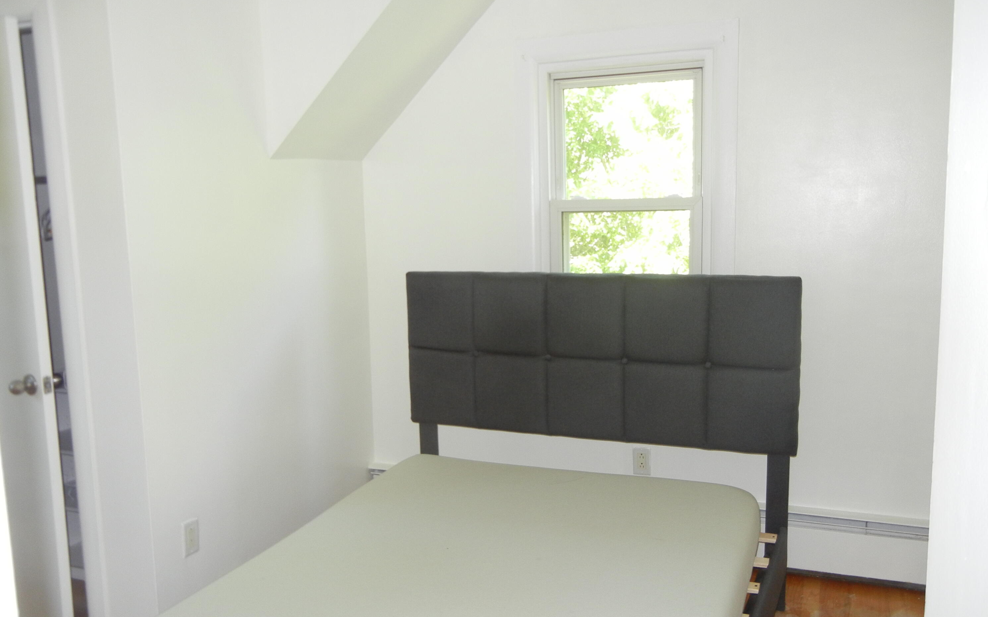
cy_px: 326
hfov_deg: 59.7
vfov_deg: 39.4
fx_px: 862
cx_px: 492
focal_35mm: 32
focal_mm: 5.4
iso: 200
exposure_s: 1/30
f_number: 3.5
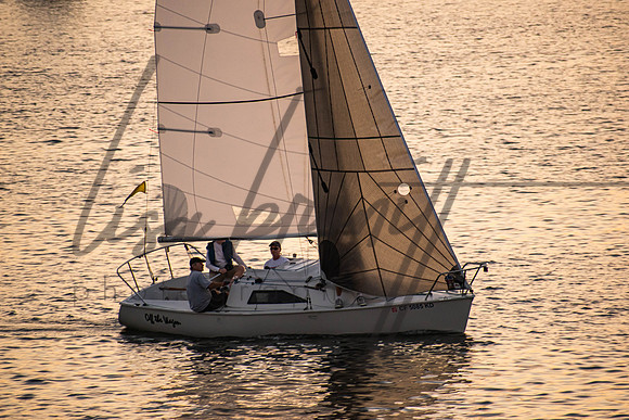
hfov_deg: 4.6
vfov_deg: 3.1
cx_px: 314
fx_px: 7864
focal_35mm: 450
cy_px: 210
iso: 800
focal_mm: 300
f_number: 6.3
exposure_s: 1/100
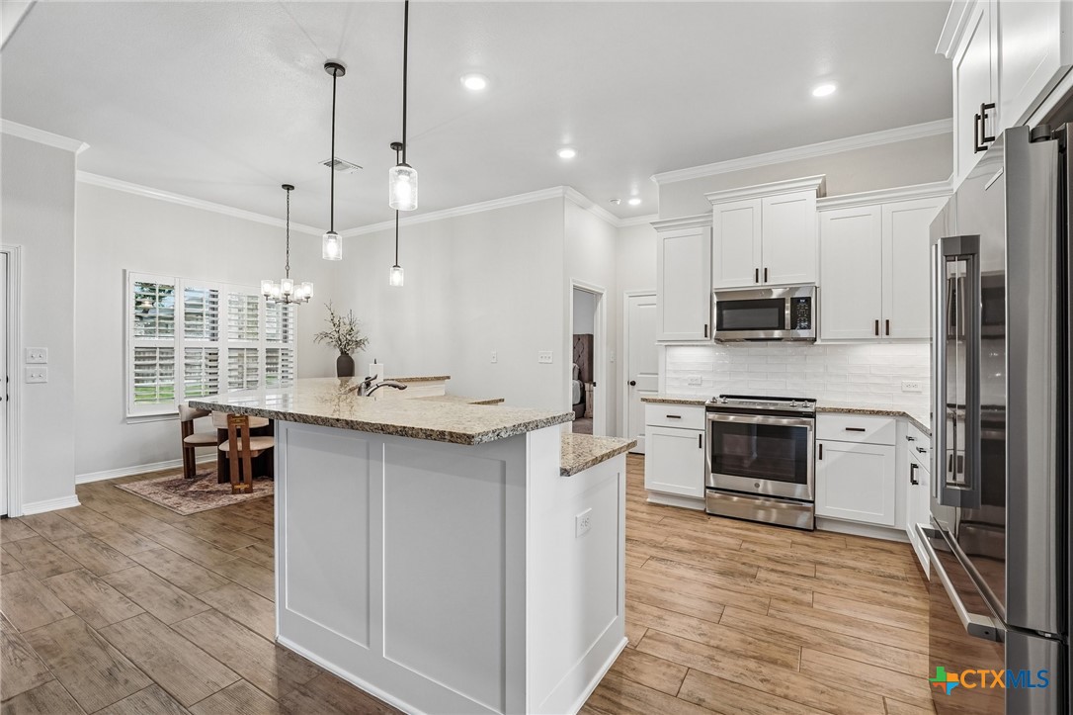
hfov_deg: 98.2
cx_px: 536
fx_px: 465
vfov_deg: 75.1
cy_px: 358
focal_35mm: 16
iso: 400
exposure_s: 1/30
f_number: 8
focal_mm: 15.6
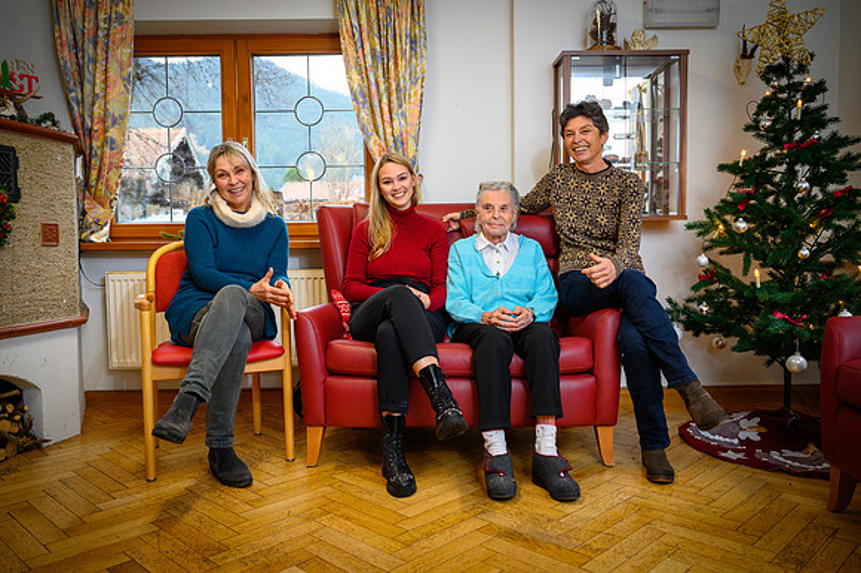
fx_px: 693
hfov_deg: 63.7
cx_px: 430
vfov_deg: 44.9
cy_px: 286
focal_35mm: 29
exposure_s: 1/100
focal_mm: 29
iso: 800
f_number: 4
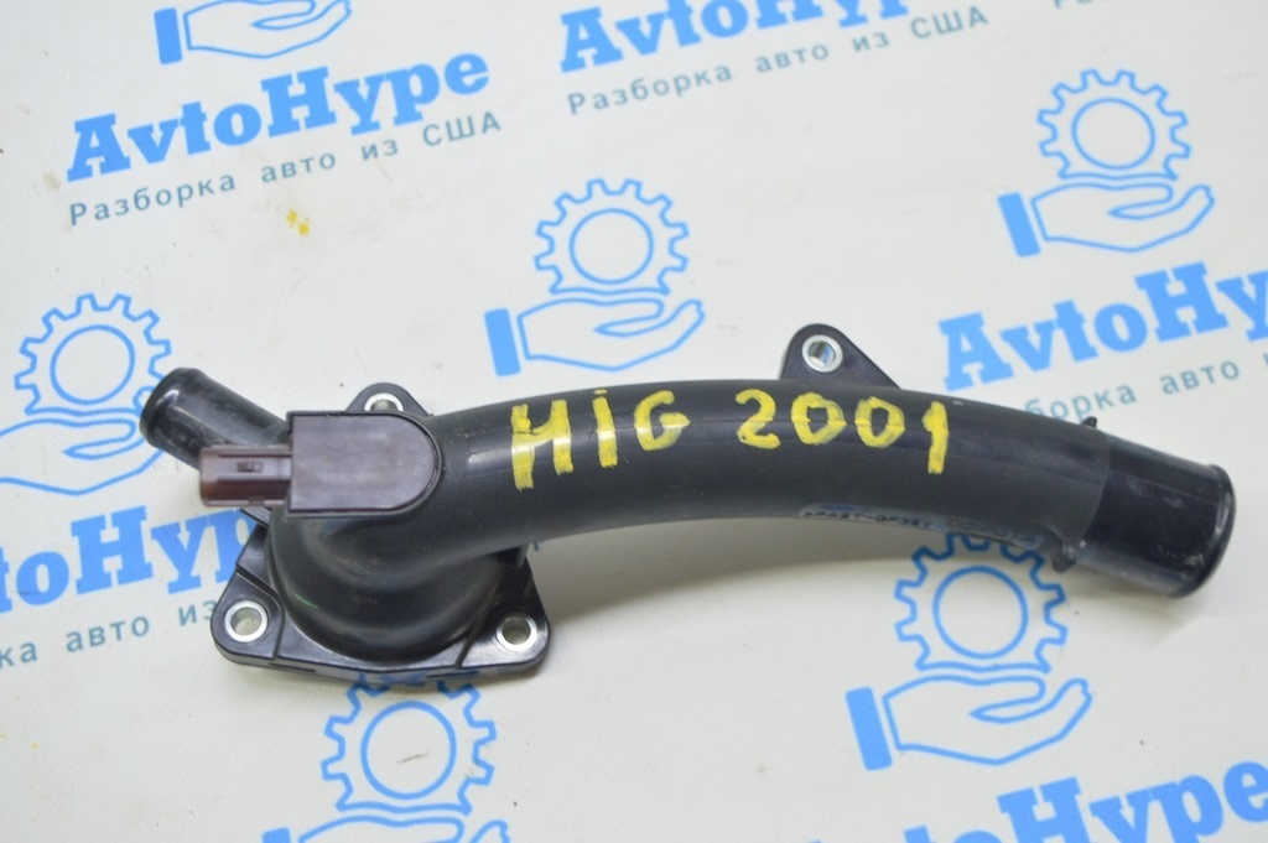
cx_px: 634
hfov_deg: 48.0
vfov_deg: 33.0
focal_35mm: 40
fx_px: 1425
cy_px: 422
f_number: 5.6
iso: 400
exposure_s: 1/20
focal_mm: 27
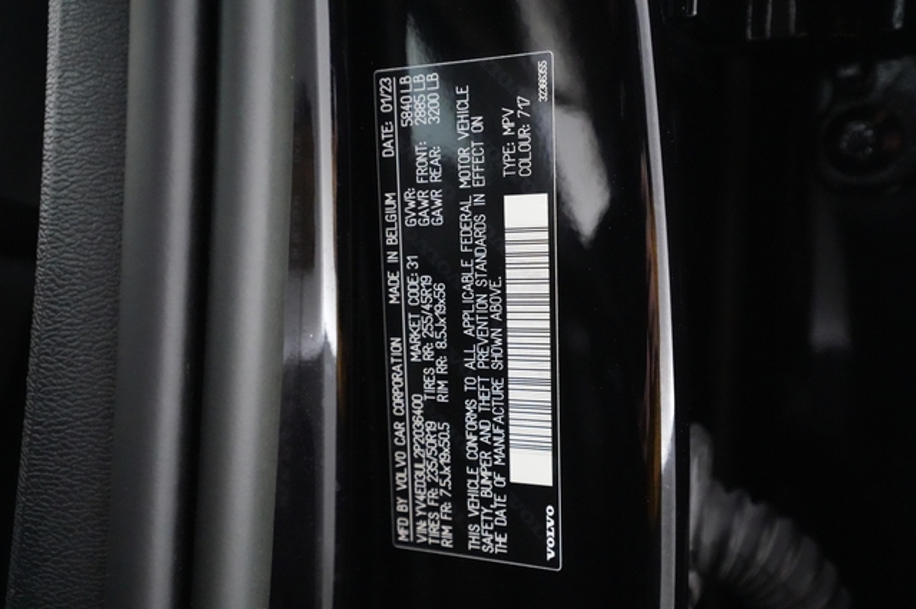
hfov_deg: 65.5
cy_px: 304
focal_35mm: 28
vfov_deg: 46.4
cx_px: 458
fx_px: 712
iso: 20000
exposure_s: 1/100
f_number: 5
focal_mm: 28
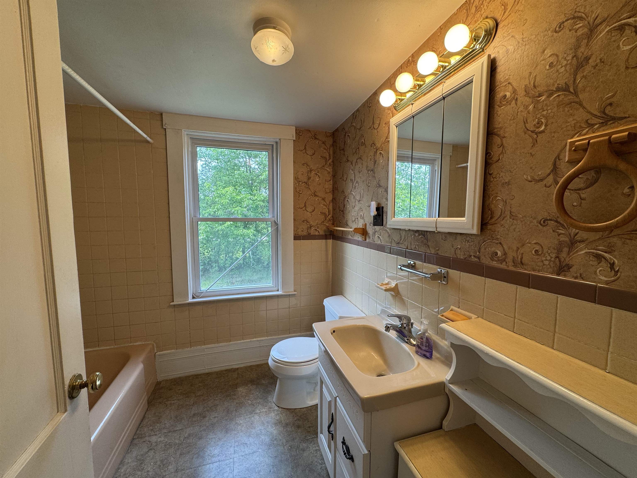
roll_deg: +0.2
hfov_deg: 102.1
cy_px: 239
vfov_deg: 85.7
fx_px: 258
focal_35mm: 14
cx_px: 318
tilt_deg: -5.5
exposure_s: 1/120
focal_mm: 2.22
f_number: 2.2
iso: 100
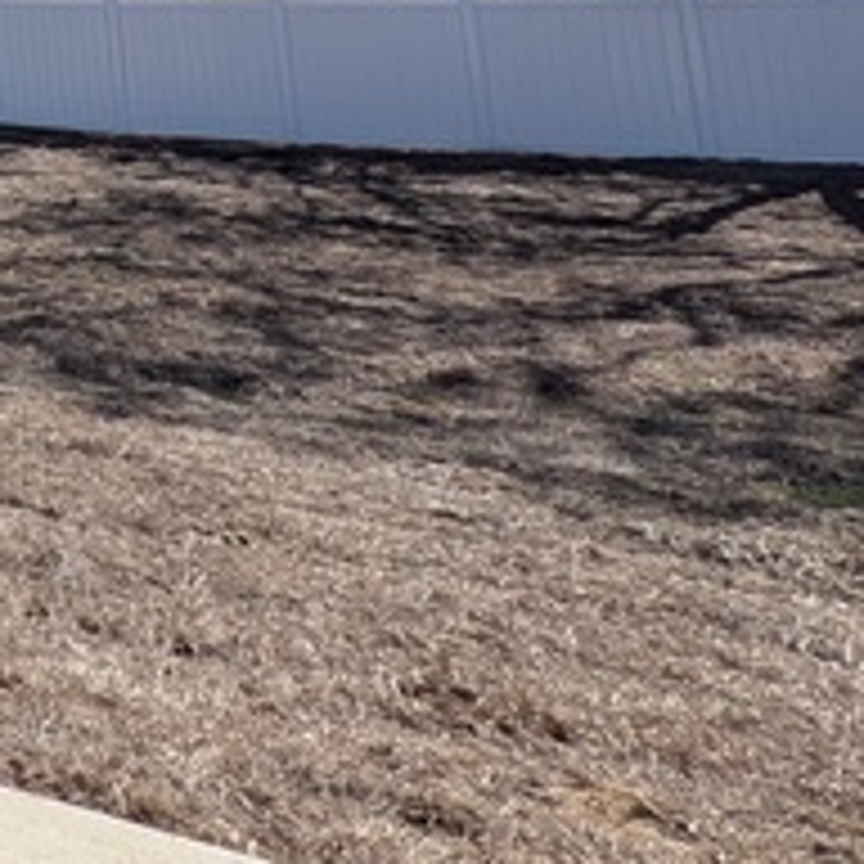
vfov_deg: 35.8
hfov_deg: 24.7
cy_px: -81
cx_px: -583
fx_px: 1130
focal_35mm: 40
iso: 31
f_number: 2.2
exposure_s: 1/1203
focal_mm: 1.54
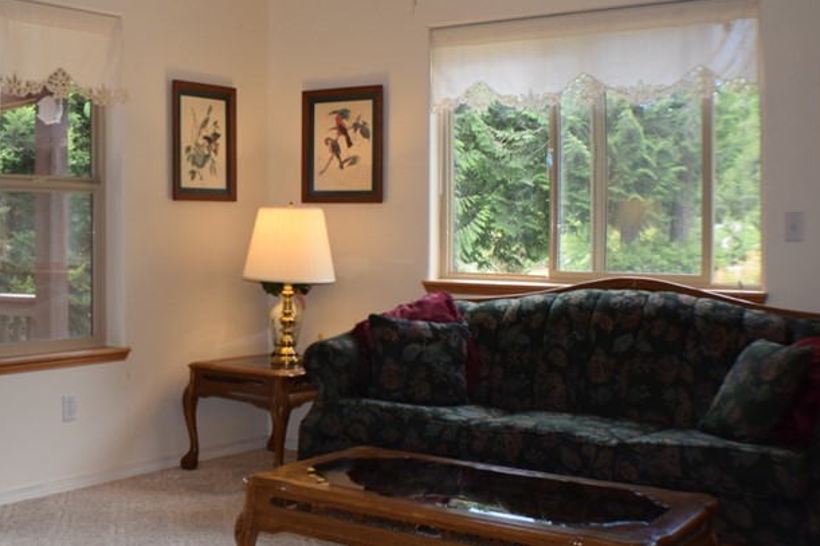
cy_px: 258
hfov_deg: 30.4
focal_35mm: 64
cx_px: 123
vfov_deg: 21.2
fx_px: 1457
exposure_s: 1/125
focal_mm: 24
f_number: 5.6
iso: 500
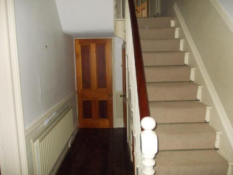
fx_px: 188
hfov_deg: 63.5
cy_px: 88
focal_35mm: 28
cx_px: 116
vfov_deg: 49.7
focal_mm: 4
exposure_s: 1/25
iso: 200
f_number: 2.7
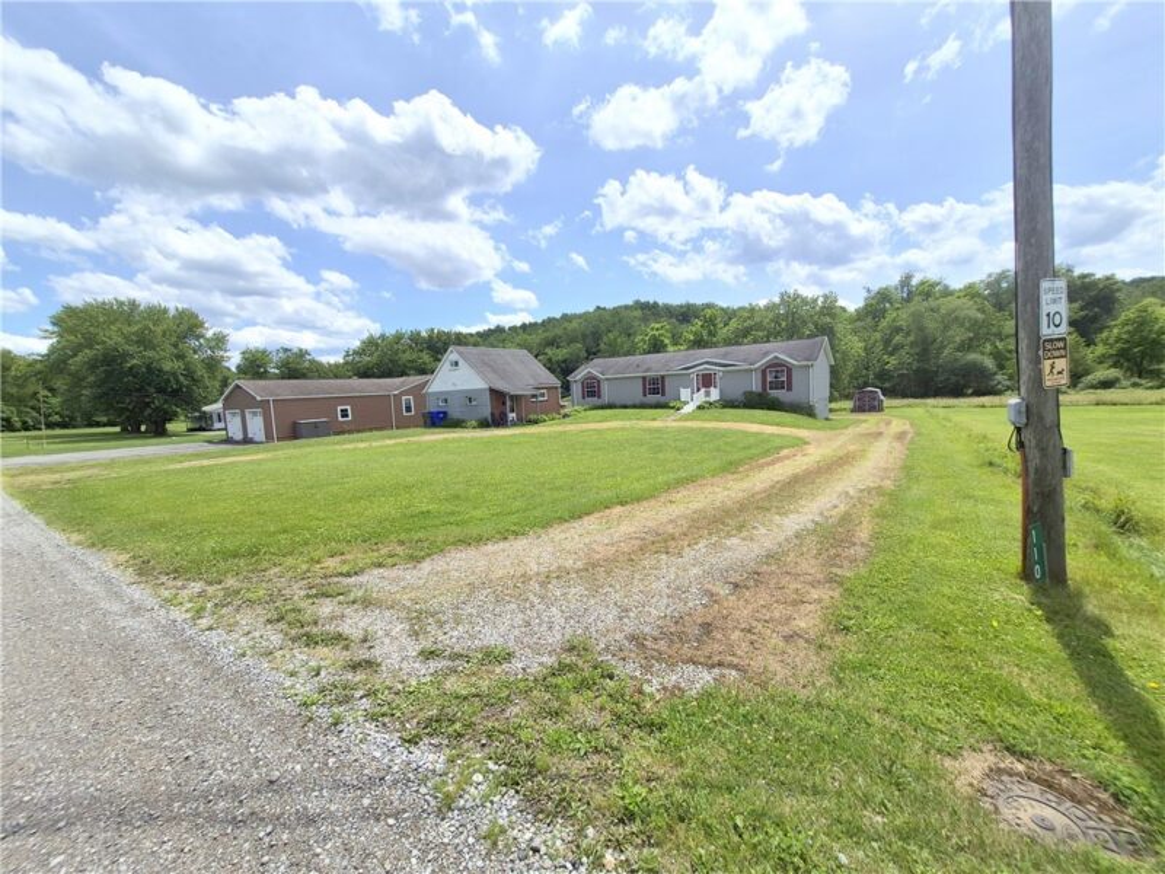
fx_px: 438
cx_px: 582
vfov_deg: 89.9
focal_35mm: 13
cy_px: 437
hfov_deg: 106.2
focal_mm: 1.74
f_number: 2.2
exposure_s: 1/3864
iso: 40
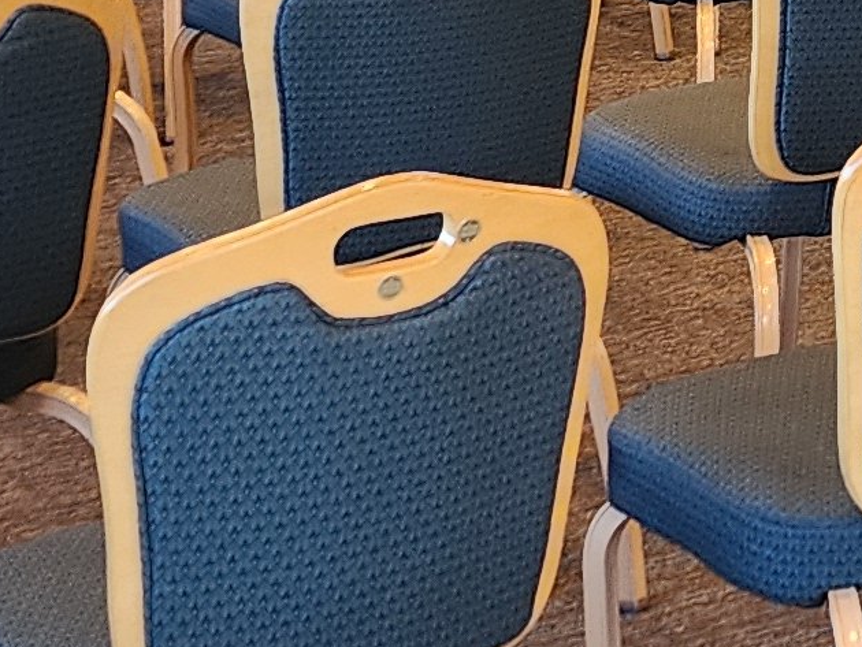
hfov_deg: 13.2
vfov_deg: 10.0
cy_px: -185
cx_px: 999
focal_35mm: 146
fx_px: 3637
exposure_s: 1/120
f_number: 1.8
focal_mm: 6.4
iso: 250
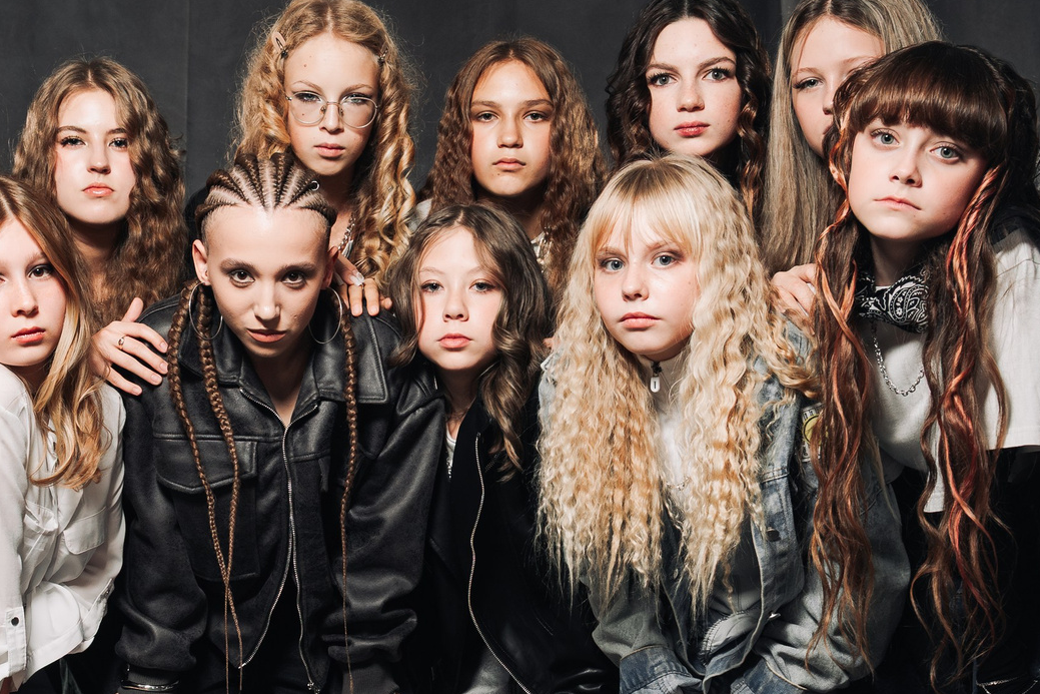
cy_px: 527
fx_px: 1993
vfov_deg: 19.6
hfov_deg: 29.0
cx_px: 325
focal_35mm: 69
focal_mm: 28
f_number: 5.6
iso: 1000
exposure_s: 1/160
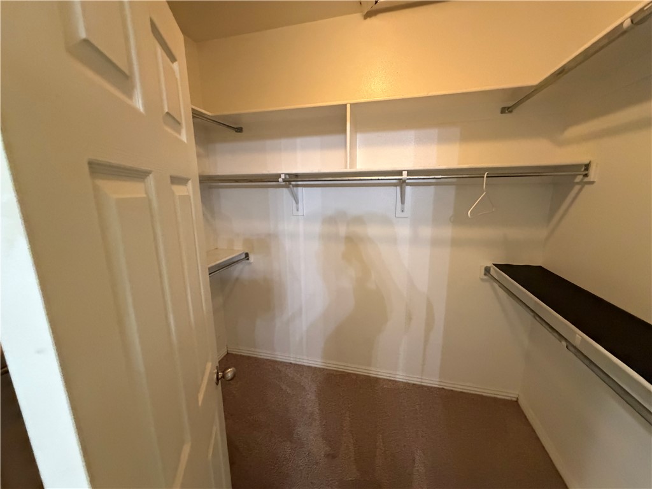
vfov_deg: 85.7
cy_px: 244
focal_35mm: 14
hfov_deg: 102.1
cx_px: 326
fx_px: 264
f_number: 2.2
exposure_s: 1/60
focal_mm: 2.22
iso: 1000
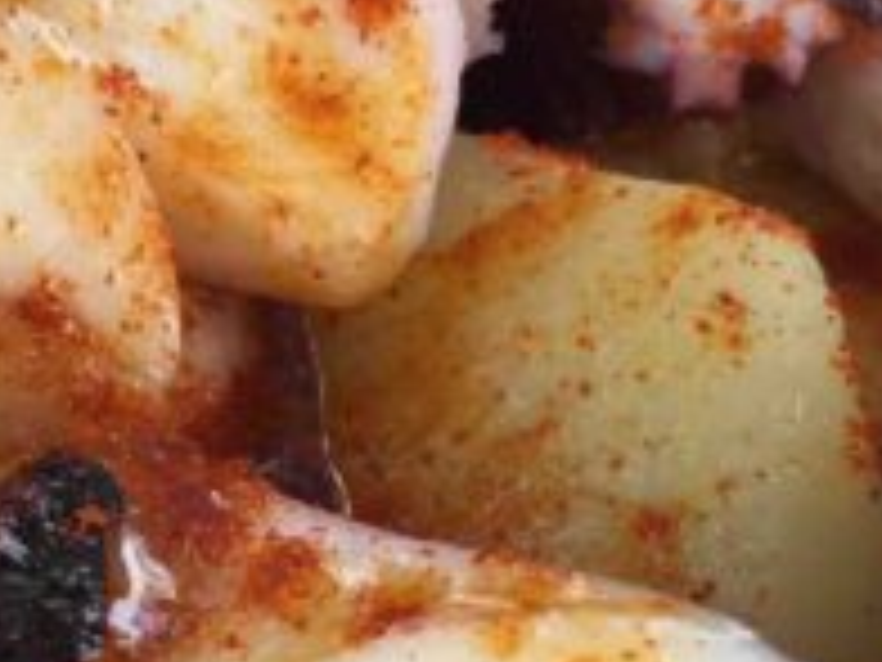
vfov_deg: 11.8
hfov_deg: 15.3
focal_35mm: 126
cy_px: 347
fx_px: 3210
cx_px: -72
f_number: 2.2
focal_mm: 4.15
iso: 32
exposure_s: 1/181
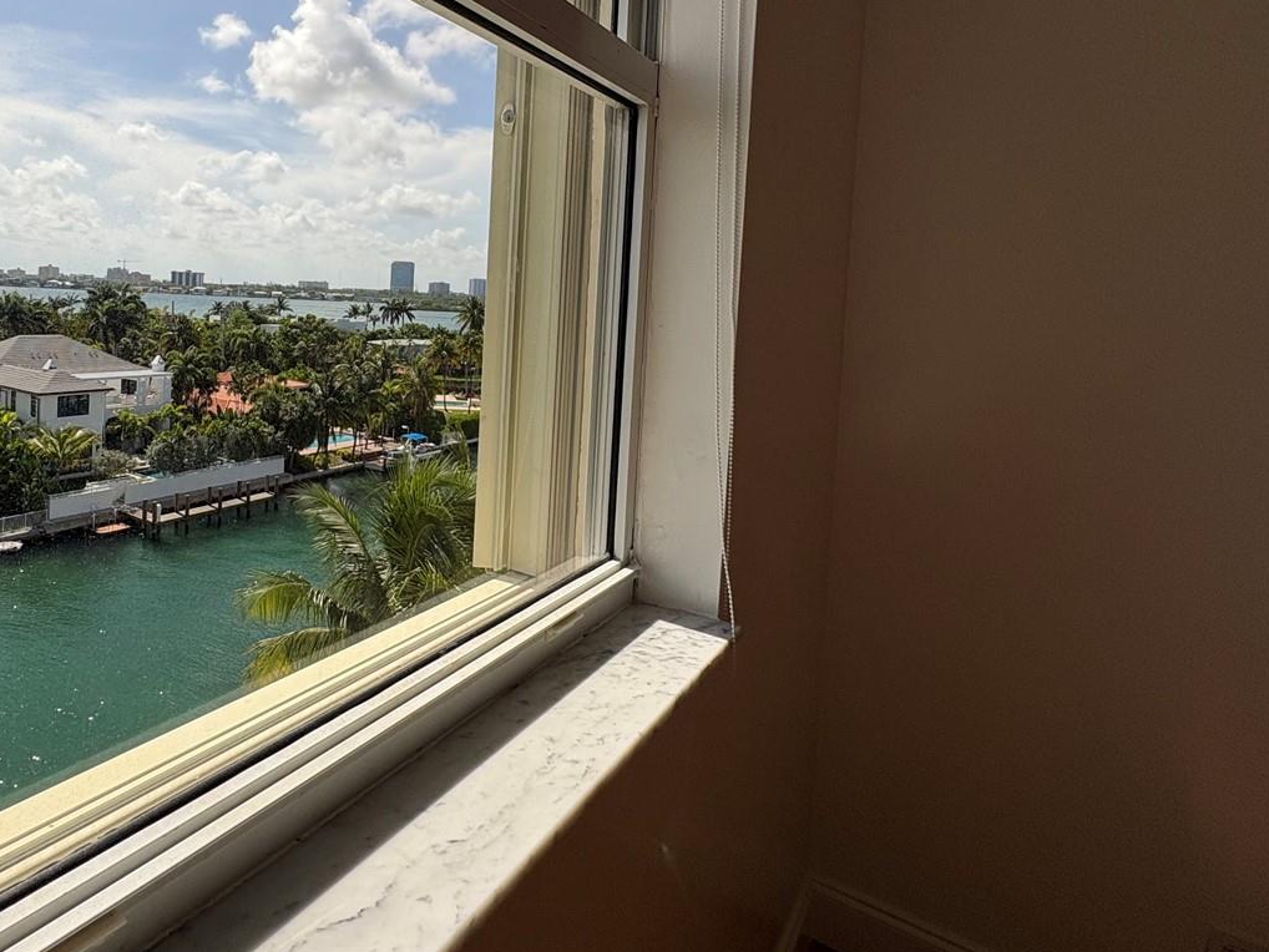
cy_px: 319
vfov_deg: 59.7
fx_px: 807
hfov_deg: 73.9
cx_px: 416
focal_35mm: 22
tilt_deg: -1.5
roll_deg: -2.7
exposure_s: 1/1789
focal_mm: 2.22
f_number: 2.2
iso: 50
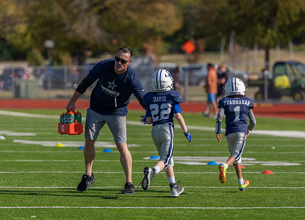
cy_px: 108
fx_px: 2614
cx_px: 151
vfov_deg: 4.8
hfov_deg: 6.7
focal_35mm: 301
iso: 160
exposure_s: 1/5000
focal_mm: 200
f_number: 3.2
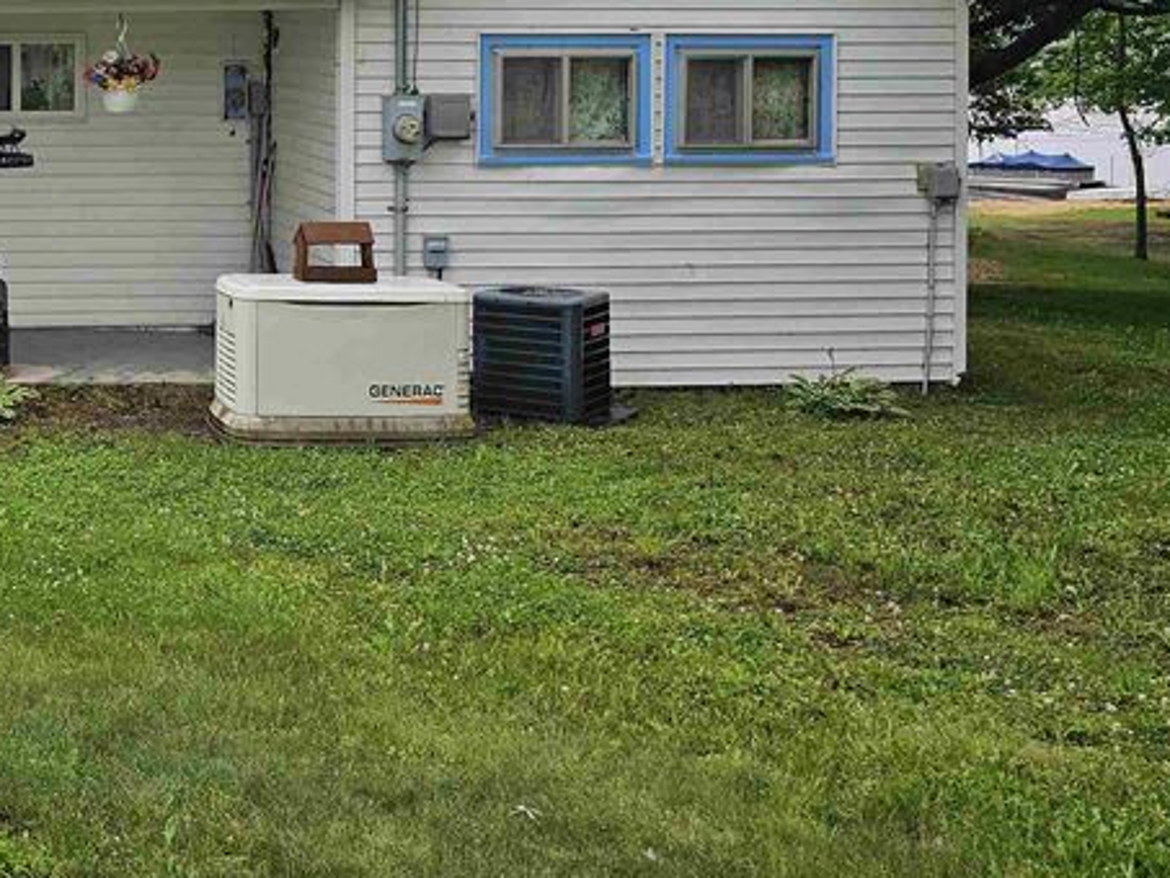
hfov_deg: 33.3
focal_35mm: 52
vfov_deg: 27.0
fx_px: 1758
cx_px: -31
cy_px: 75
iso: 20
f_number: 1.7
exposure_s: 1/180
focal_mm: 6.3
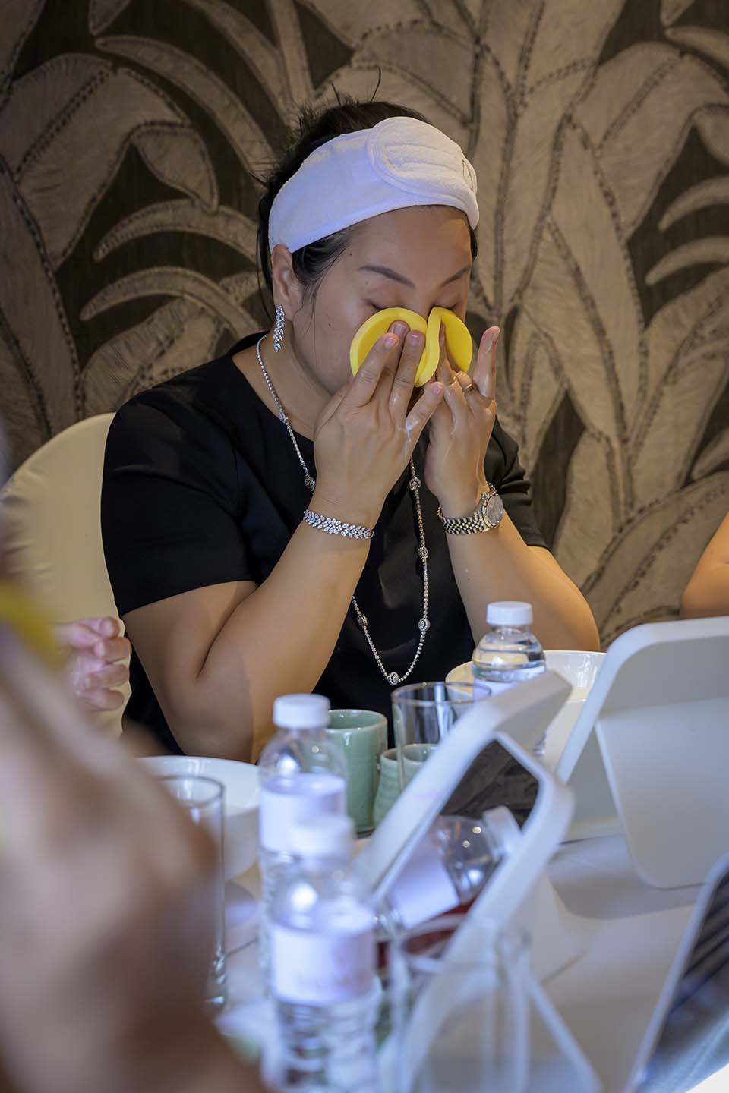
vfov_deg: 28.8
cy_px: 546
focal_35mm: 70
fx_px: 2126
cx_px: 364
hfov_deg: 19.5
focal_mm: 70
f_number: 4.5
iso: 7200
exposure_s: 1/200
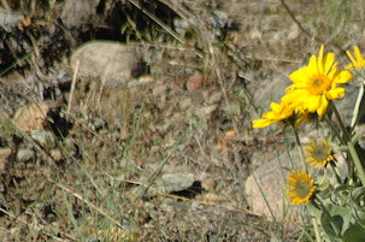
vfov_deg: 1.2
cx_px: 448
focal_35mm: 1130
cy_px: 279
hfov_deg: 1.8
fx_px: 11439
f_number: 5.6
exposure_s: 1/500
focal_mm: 300
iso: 200
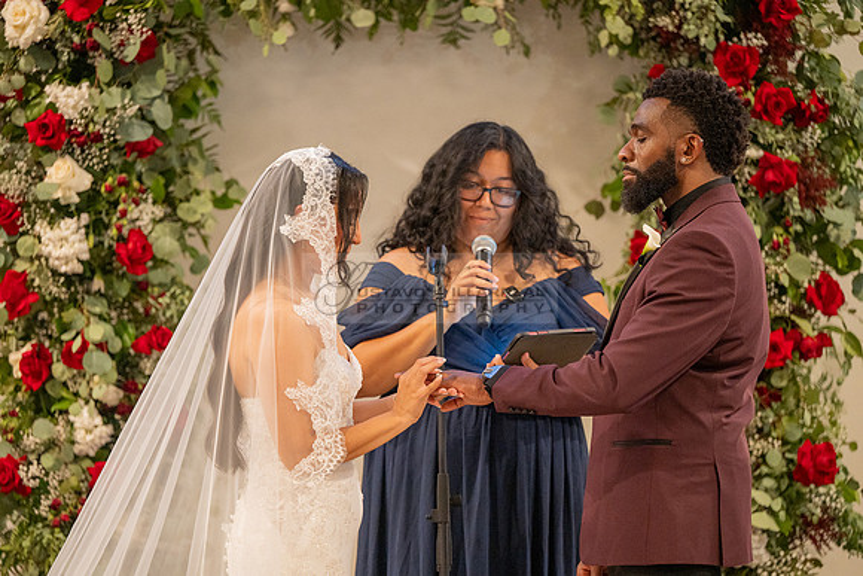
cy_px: 307
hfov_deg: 12.8
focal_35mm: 160
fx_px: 3839
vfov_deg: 8.6
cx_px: 402
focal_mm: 150
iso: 1600
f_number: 2.8
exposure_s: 1/125
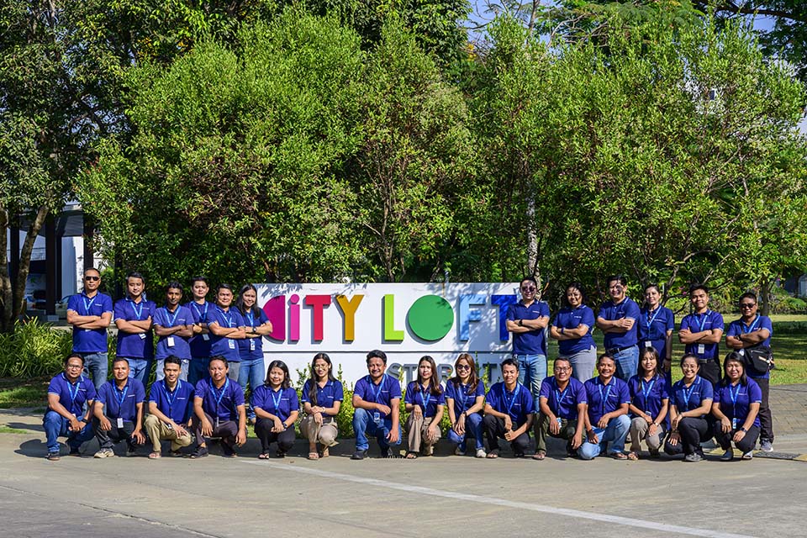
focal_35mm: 52
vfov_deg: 26.0
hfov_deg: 38.2
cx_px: 404
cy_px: 269
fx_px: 1166
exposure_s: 1/250
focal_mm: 52
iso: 110
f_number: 9
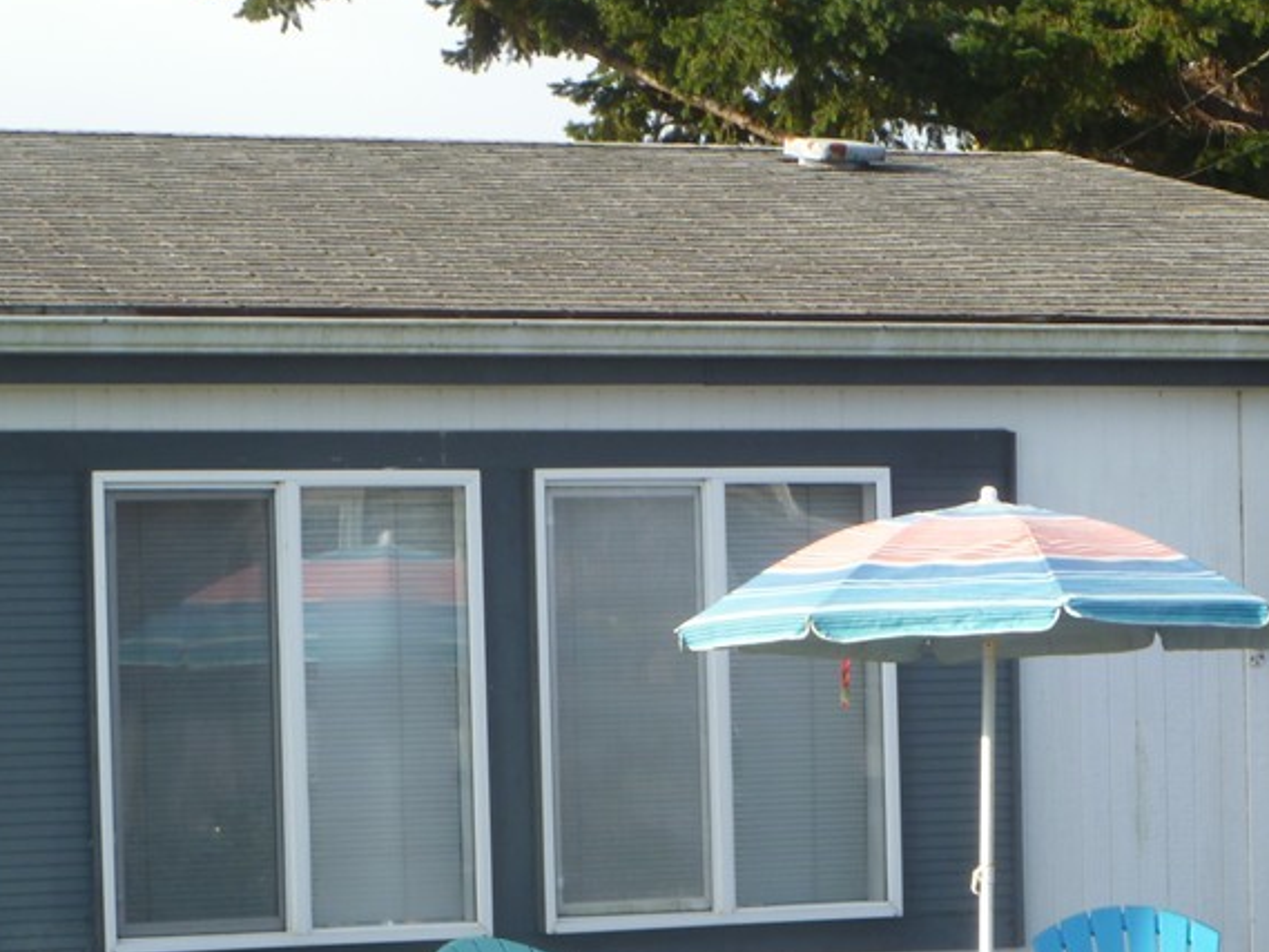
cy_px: 825
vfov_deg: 9.7
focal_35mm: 153
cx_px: 761
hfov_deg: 12.9
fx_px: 5610
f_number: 4.6
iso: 80
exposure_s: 1/160
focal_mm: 15.1
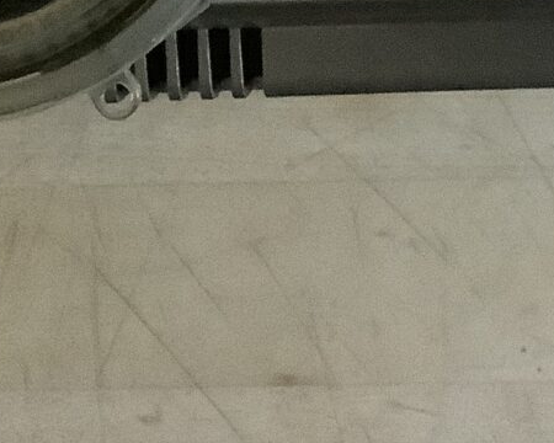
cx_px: 572
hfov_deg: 14.6
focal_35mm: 129
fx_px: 2115
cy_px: -404
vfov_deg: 11.0
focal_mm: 3.3
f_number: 2.4
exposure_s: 1/30
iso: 500
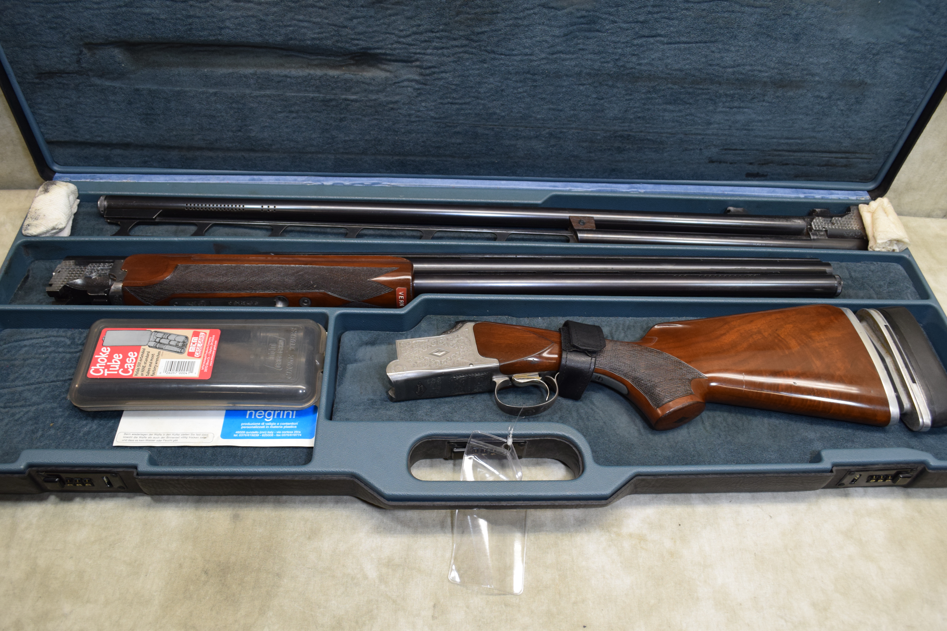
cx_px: 474
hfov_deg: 67.4
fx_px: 710
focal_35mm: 27
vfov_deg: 47.9
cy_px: 316
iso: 800
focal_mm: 18
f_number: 7.1
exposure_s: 1/125
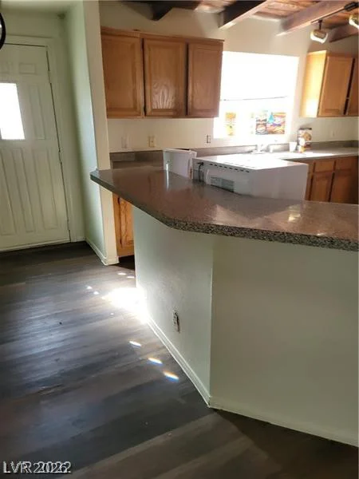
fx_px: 346
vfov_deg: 69.4
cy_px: 240
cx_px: 180
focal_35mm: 25
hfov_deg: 54.9
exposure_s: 1/120
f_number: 1.8
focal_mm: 7
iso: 320
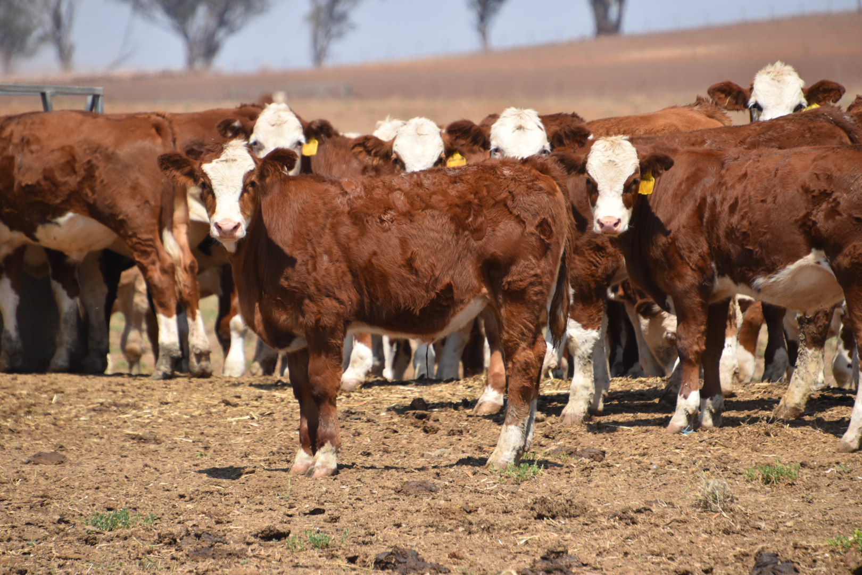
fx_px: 8978
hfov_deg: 5.5
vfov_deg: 3.7
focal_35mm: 375
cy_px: 288
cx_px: 431
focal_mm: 250
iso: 400
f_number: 6.3
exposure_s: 1/1250
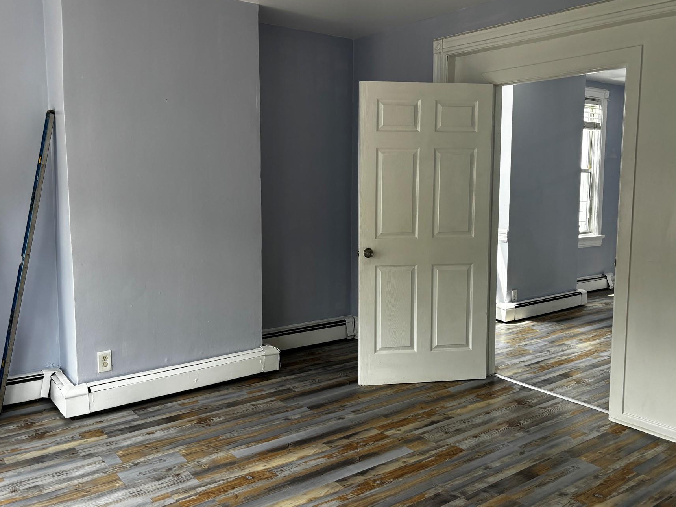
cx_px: 328
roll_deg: +0.3
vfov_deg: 45.4
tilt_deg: -7.0
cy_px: 247
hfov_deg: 58.3
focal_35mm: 31
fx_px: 605
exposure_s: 1/160
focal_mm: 5.96
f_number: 1.6
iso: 50
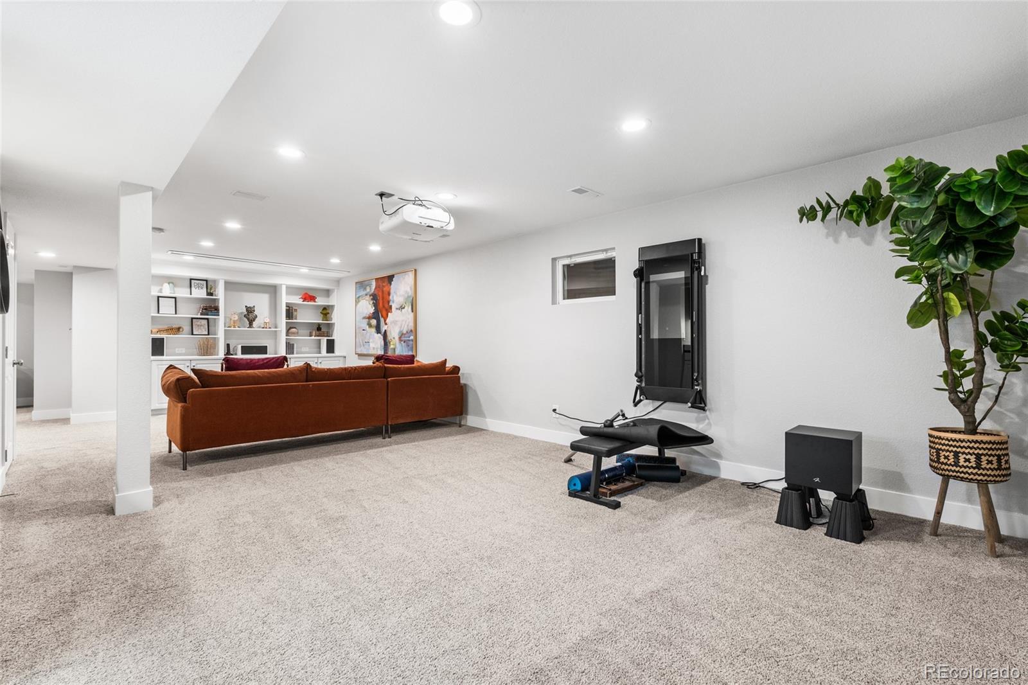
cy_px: 342
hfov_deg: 96.7
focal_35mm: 16
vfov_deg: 73.7
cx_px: 514
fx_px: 457
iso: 500
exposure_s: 1/2.5
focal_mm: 16
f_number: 8
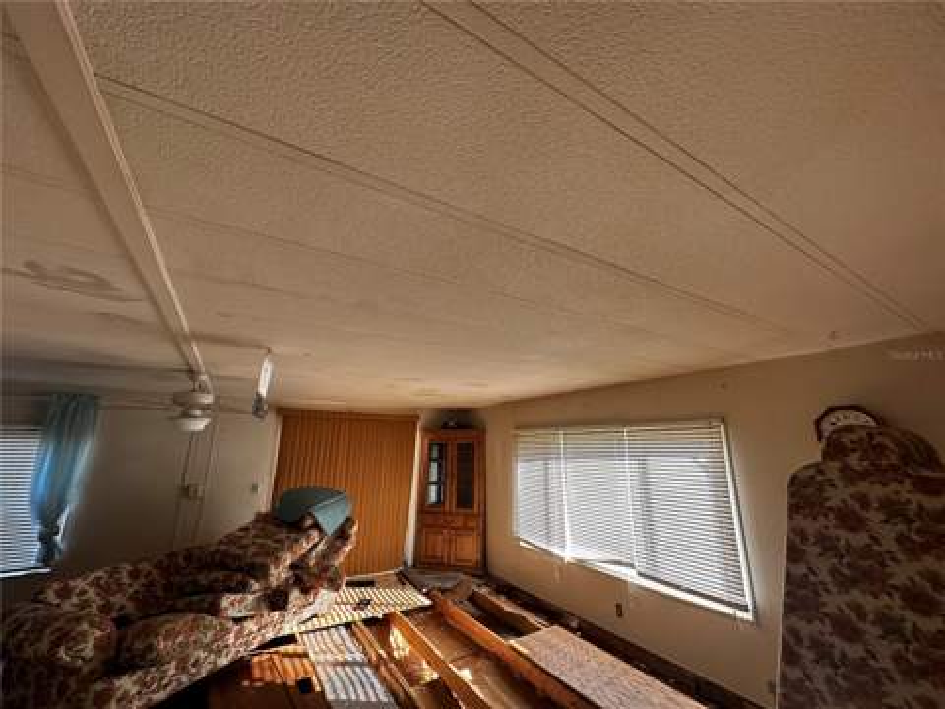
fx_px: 382
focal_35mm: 14
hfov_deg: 102.1
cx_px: 472
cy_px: 354
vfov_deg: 85.7
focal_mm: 2.22
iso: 100
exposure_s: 1/99
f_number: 2.2
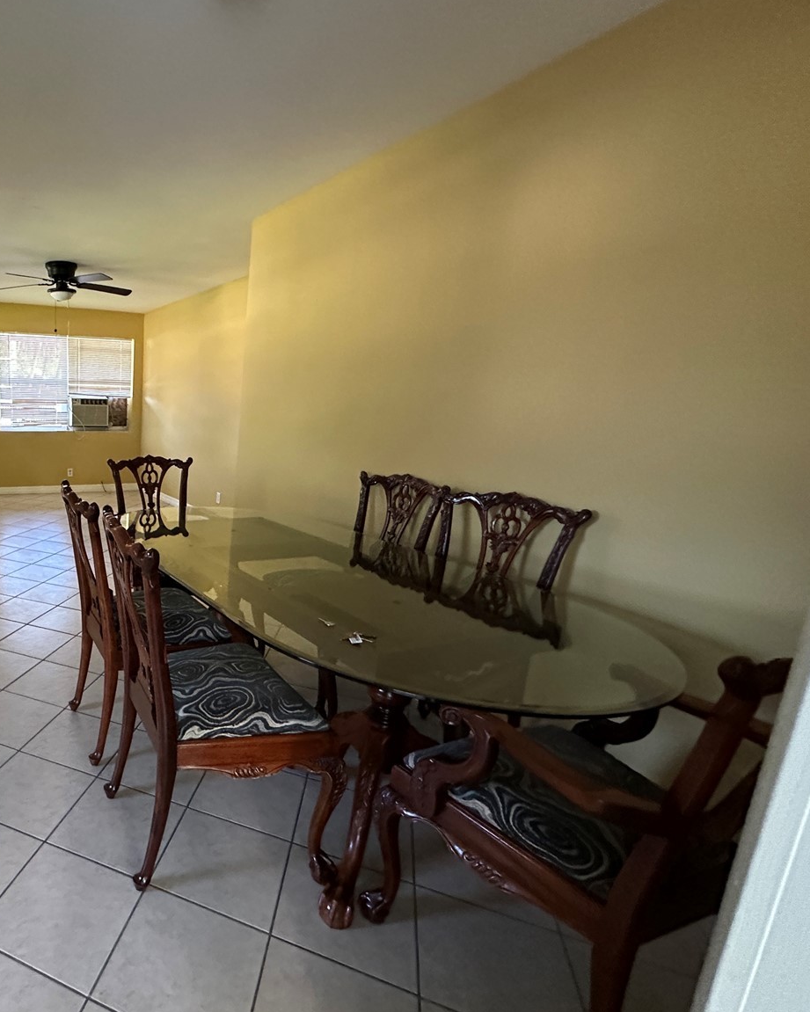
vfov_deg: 83.3
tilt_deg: -9.6
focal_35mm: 19
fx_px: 569
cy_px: 517
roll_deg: -1.1
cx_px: 128
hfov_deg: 62.8
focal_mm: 2.22
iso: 640
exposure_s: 1/60
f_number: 2.2
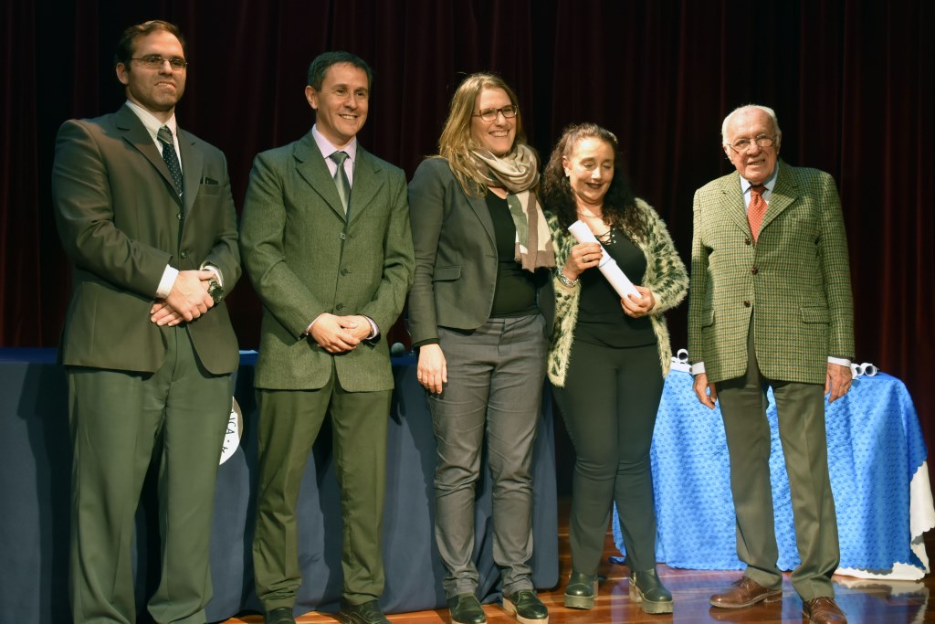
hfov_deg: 47.9
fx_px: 1052
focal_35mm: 40
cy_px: 312
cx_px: 468
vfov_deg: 33.0
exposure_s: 1/50
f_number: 4
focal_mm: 27
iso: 800
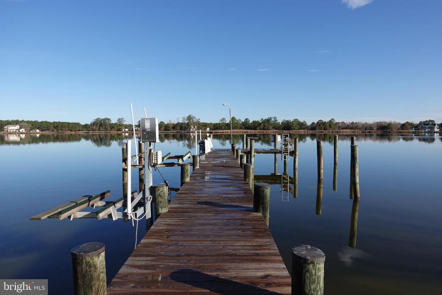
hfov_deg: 73.7
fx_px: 295
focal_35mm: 24
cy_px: 148
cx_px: 221
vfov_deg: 53.1
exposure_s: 1/125
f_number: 4
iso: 125
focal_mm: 9.4
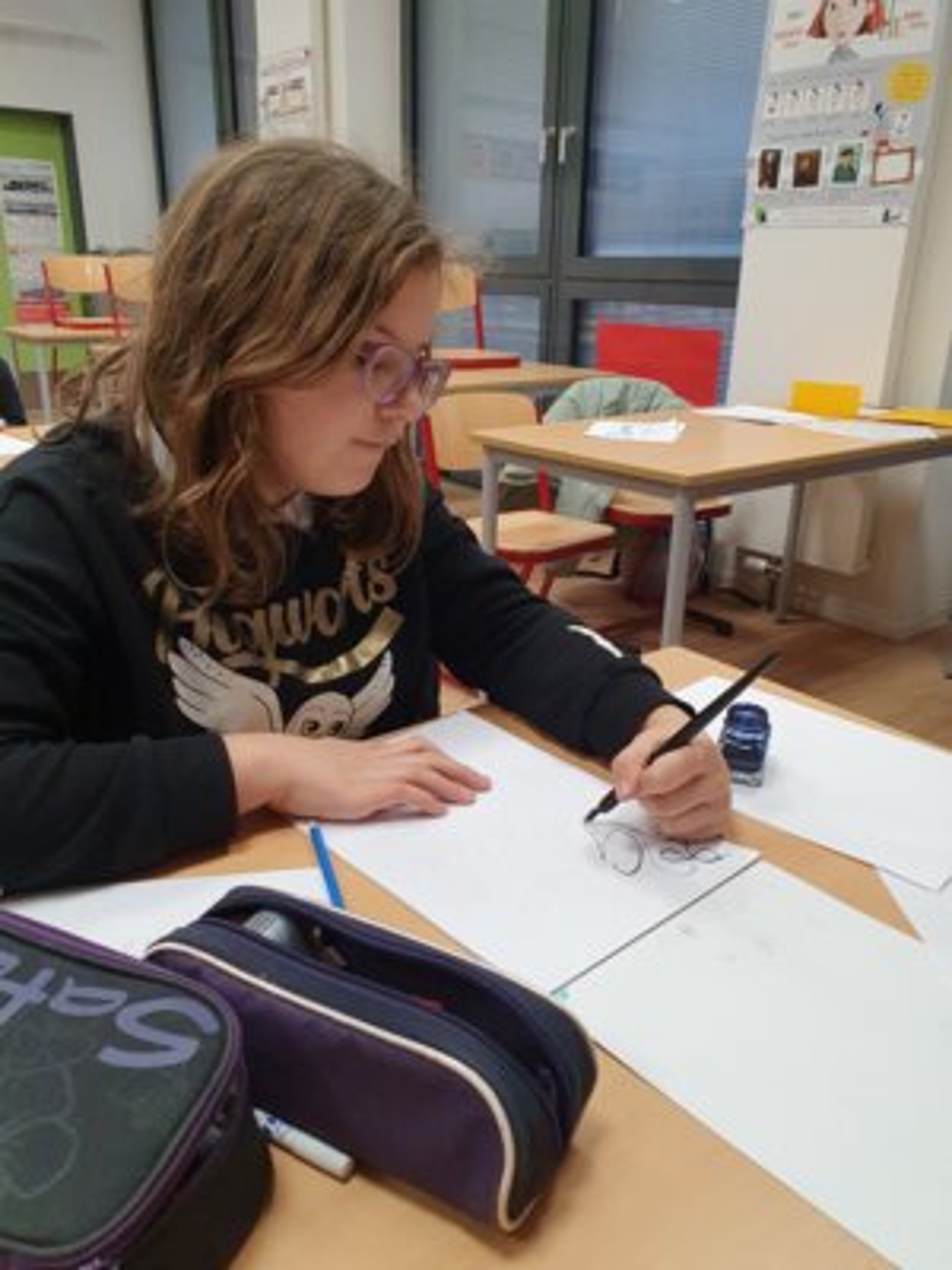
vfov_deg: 67.3
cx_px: 476
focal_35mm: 26
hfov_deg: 53.1
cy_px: 635
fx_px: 953
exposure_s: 1/100
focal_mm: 4.32
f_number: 2.4
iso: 250
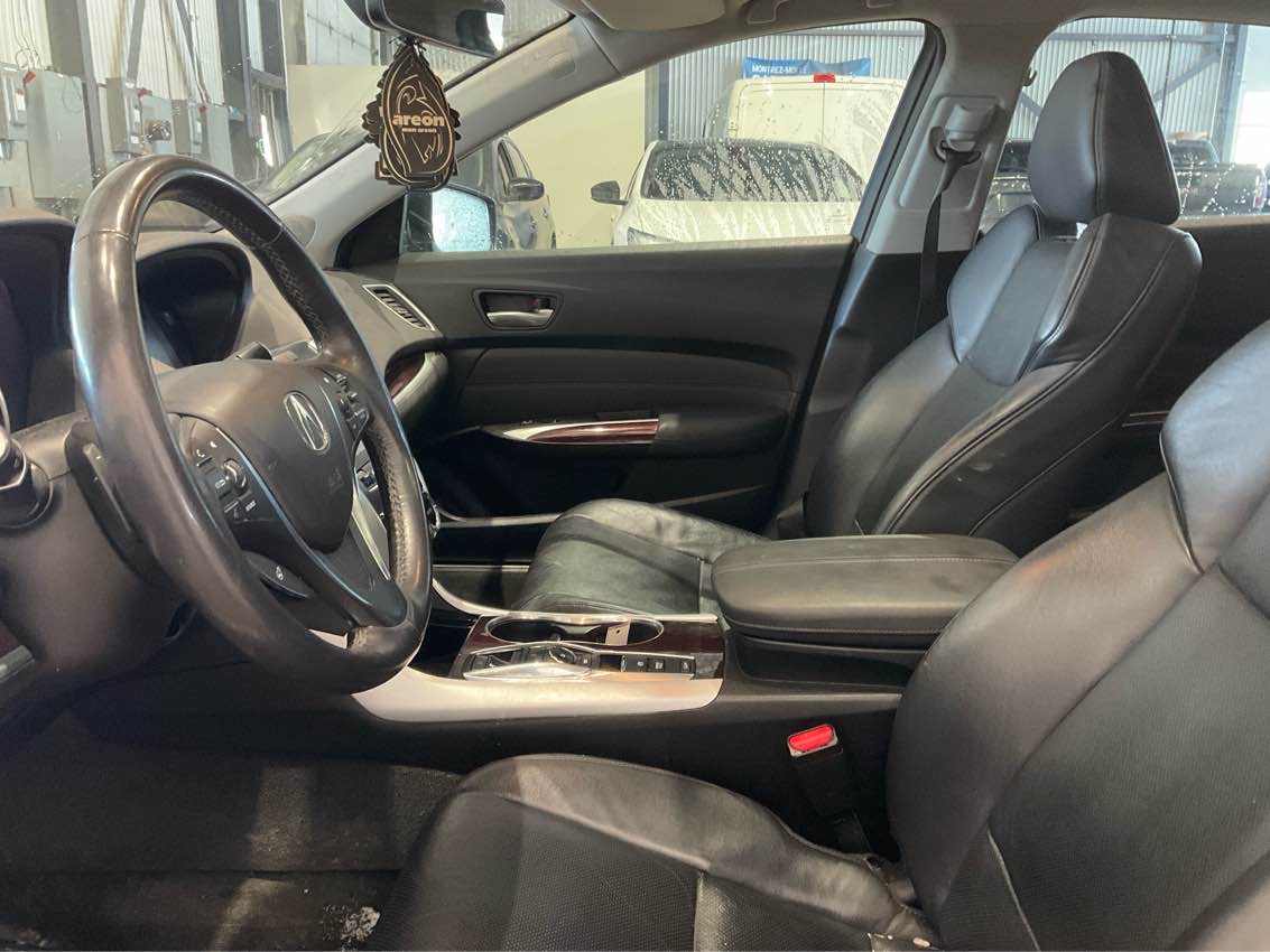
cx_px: 635
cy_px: 476
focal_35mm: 29
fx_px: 1064
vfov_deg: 48.2
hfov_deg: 61.7
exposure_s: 1/40
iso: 250
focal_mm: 3
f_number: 1.8
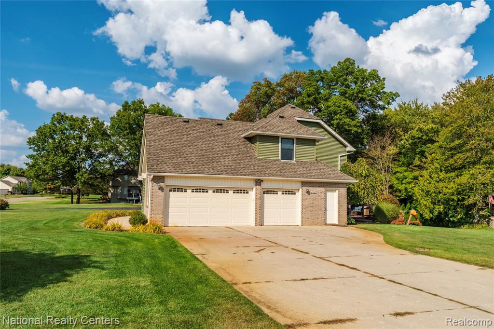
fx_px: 370
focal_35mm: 27
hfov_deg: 67.4
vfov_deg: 47.9
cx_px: 247
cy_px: 164
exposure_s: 1/1000
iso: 800
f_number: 7.1
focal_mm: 18
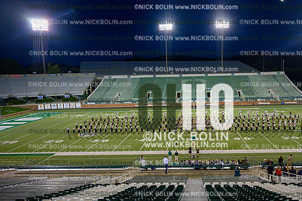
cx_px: 186
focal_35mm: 31
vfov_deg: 42.2
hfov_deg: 59.6
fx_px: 260
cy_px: 116
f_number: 4
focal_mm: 24
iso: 4000
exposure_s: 1/1000
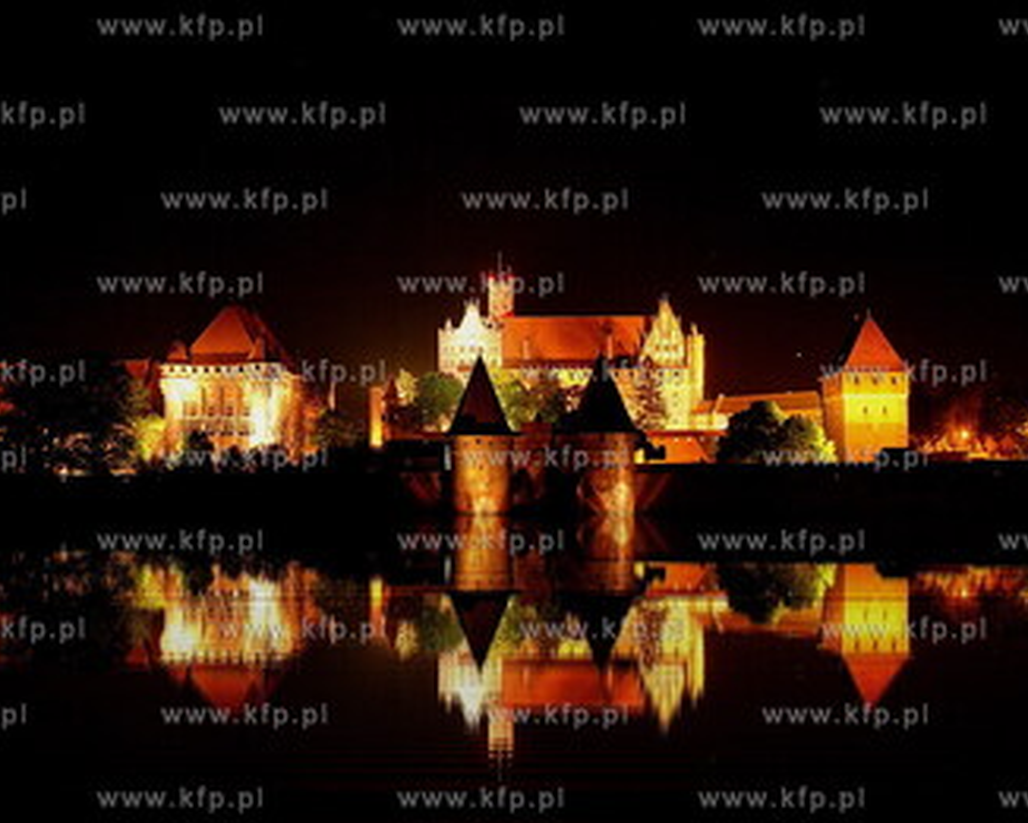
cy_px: 413
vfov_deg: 39.2
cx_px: 413
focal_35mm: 38
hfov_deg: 47.7
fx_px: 1156
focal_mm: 22
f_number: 8
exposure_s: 20
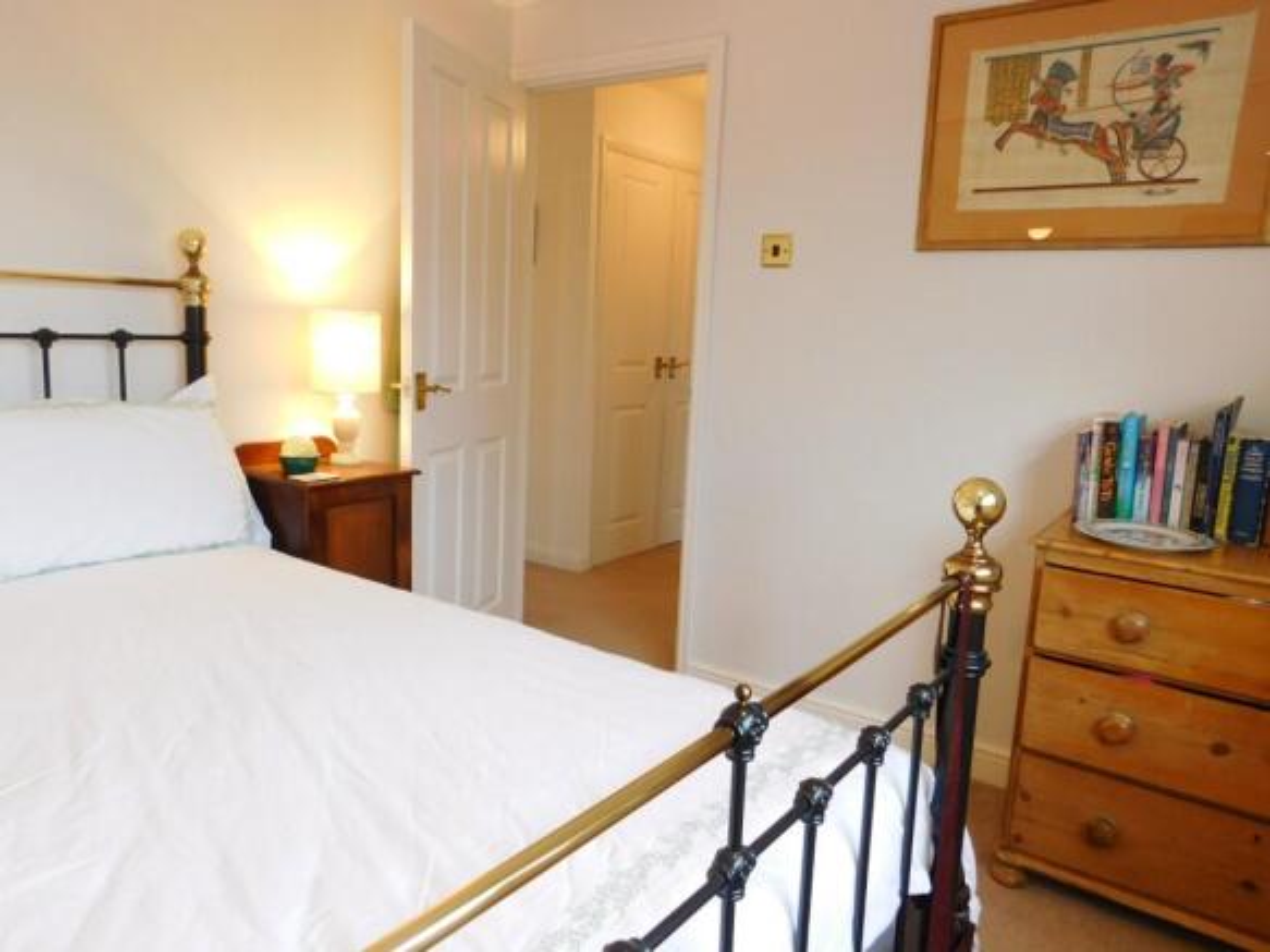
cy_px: 476
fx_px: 917
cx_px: 635
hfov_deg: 69.4
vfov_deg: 54.9
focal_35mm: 25
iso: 200
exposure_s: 1/30
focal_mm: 4.5
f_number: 3.1
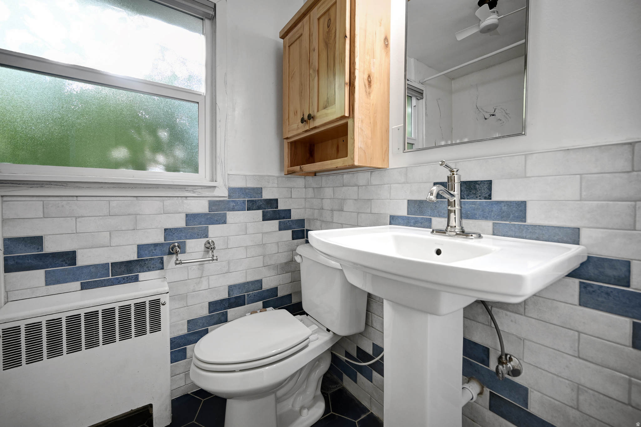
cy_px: 214
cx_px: 320
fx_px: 249
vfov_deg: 81.2
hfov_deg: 104.3
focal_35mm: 14
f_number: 4
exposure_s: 1/60
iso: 320
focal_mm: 14
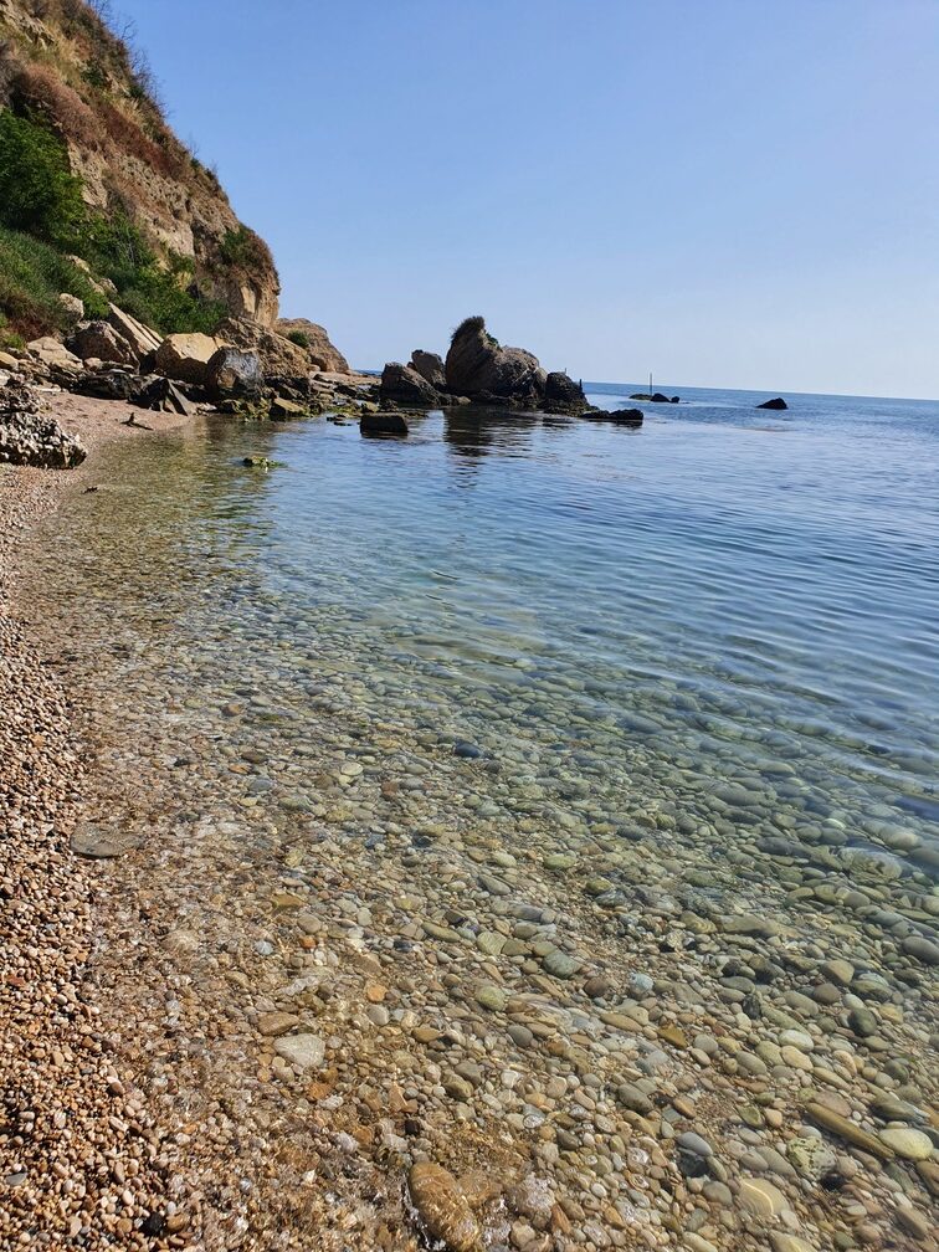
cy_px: 626
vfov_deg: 67.3
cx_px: 470
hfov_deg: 53.1
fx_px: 940
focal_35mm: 26
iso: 50
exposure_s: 1/2232
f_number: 2.4
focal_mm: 4.32
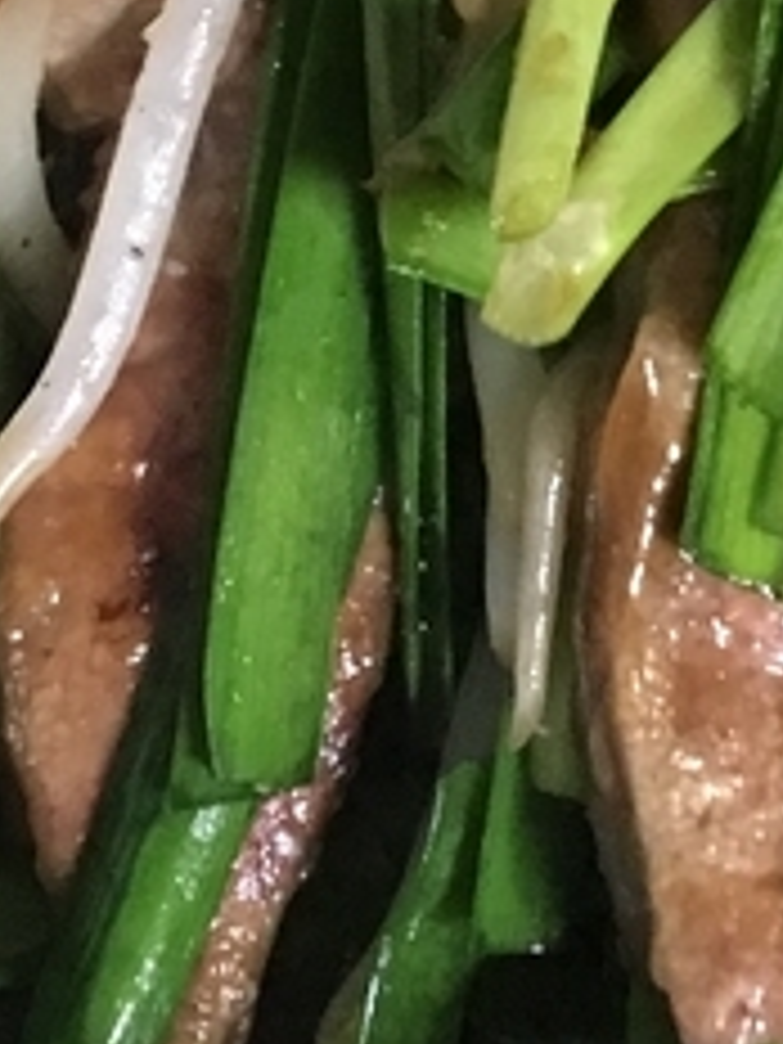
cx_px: 940
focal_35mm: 150
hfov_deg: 9.8
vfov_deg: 12.5
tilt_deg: -62.1
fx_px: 4524
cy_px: -513
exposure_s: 1/15
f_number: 2.2
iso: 200
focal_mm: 4.15
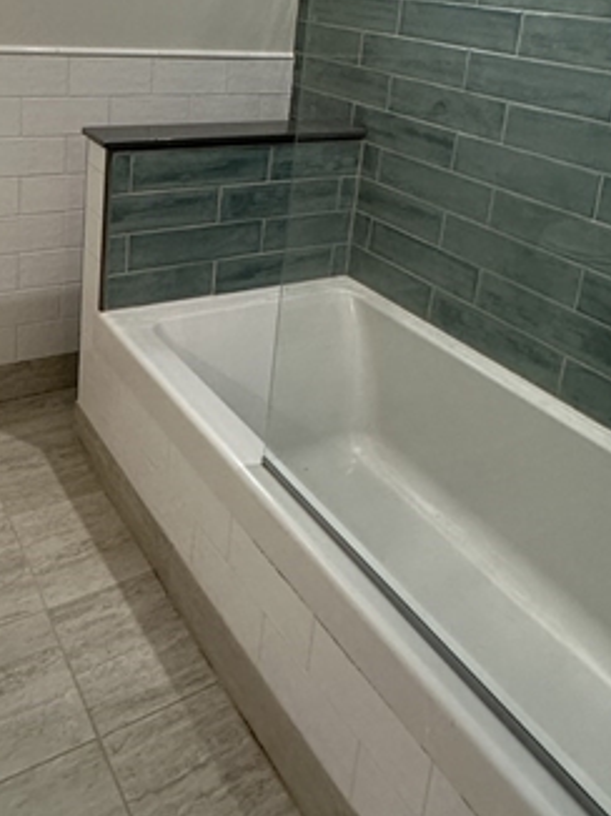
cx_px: 243
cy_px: 160
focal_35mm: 33
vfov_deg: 51.8
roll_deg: -3.5
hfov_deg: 42.7
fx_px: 778
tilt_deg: -14.1
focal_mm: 2.22
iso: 200
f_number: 2.2
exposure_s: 1/120
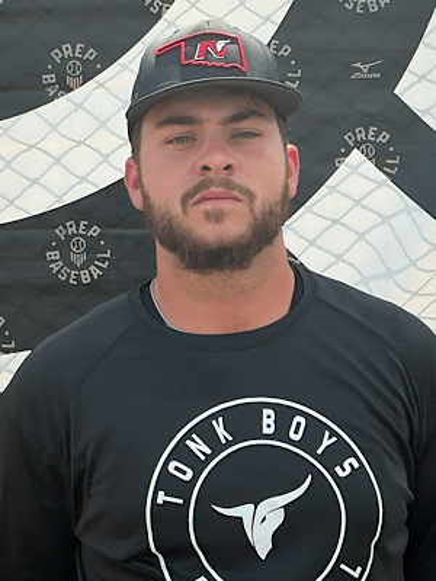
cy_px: 290
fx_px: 487
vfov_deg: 61.7
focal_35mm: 29
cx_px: 218
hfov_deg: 48.2
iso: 25
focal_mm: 3
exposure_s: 1/1195
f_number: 1.8
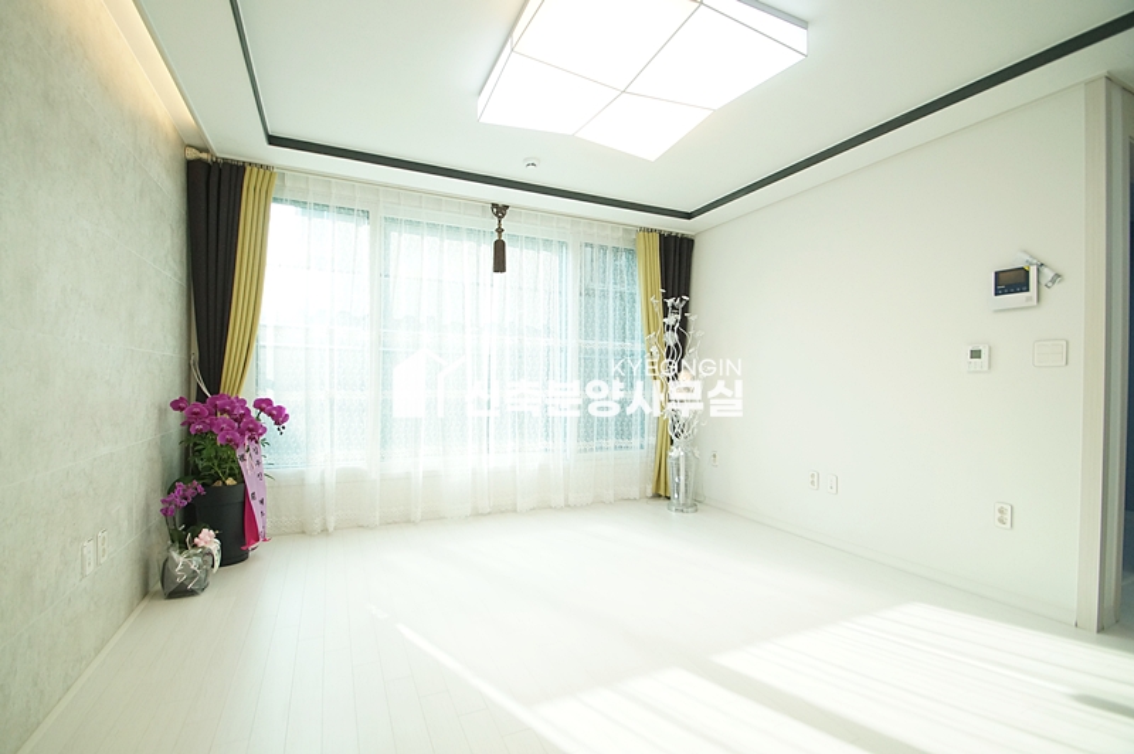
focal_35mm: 15
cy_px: 377
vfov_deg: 77.2
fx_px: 472
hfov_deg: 100.4
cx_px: 567
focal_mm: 10
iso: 800
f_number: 4
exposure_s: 1/500
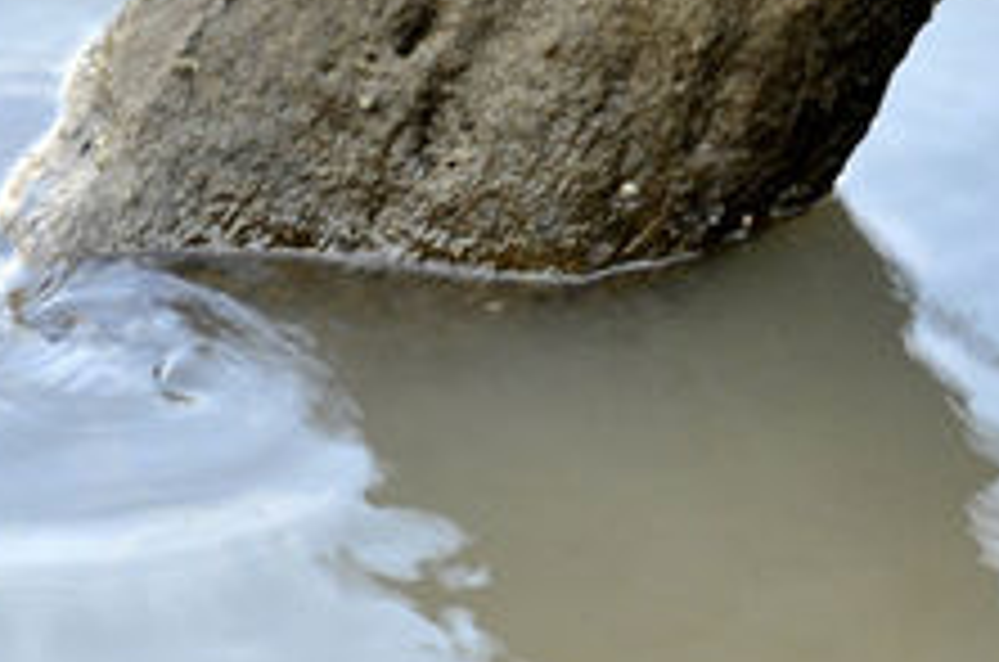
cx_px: 1310
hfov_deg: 2.8
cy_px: -205
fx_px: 20186
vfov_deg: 1.9
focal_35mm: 729
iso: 200
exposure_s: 1/20
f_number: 7.1
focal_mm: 120
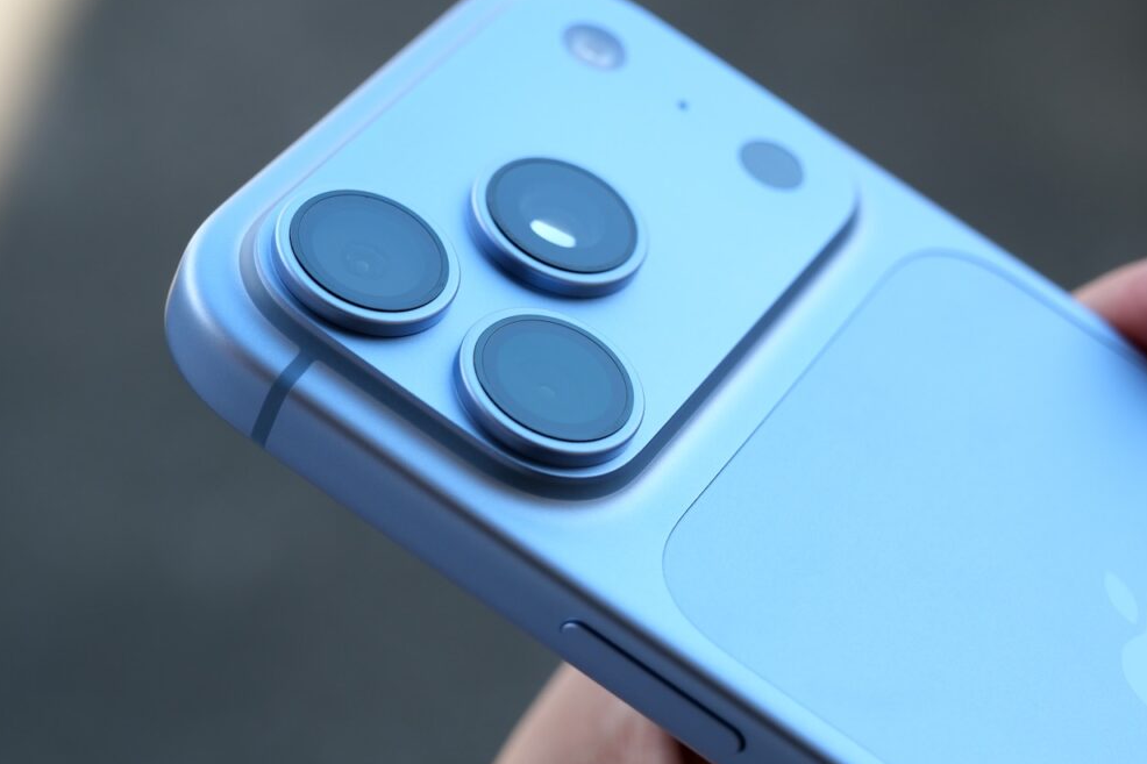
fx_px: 3217
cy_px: 364
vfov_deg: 13.5
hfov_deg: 20.2
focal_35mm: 101
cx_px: 597
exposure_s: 1/300
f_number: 5.6
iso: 320
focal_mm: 55
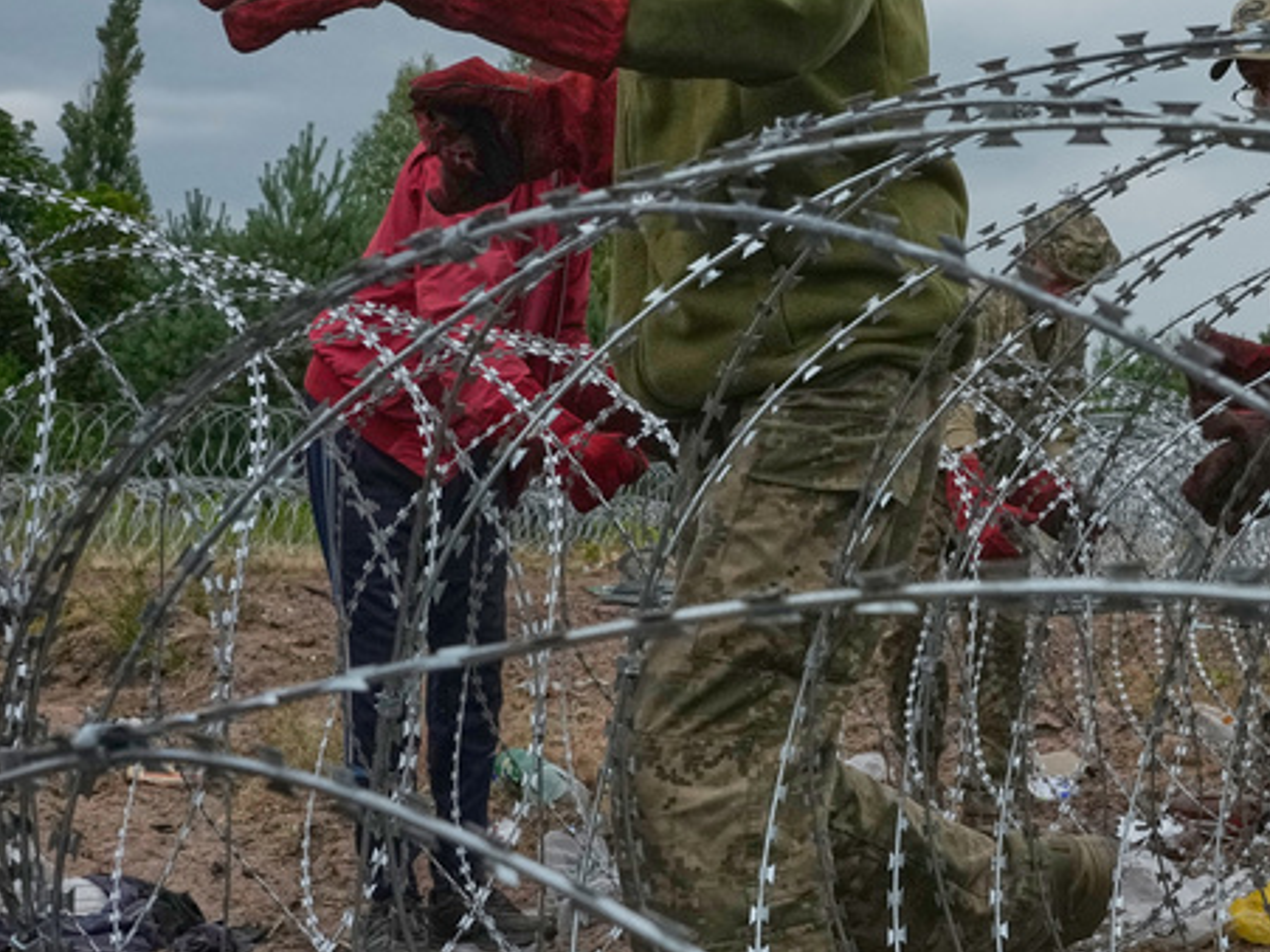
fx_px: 2641
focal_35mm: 72
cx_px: 980
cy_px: 315
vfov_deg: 20.4
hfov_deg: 26.6
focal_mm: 33
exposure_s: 1/1000
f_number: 11
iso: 1600
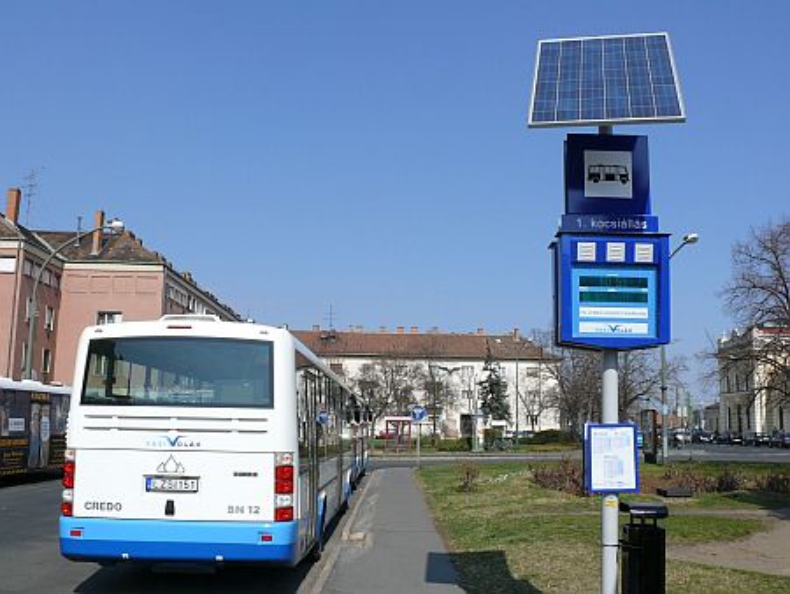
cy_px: 297
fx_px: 799
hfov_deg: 52.6
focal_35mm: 35
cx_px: 395
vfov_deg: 40.7
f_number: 7.1
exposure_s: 1/500
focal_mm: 7.4
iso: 100
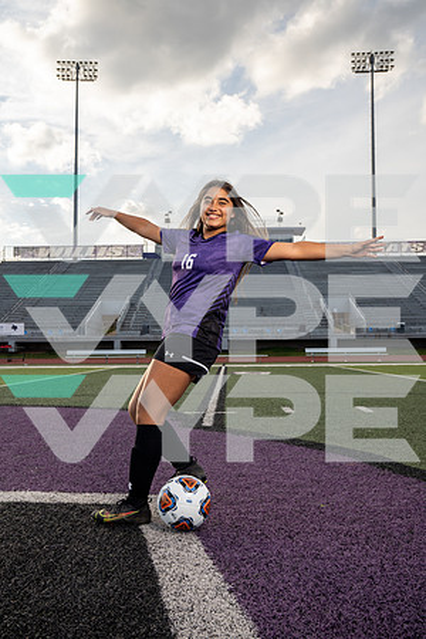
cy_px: 320
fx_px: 586
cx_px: 213
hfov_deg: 40.0
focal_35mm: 33
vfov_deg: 57.2
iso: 250
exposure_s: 1/500
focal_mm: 33
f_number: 6.3
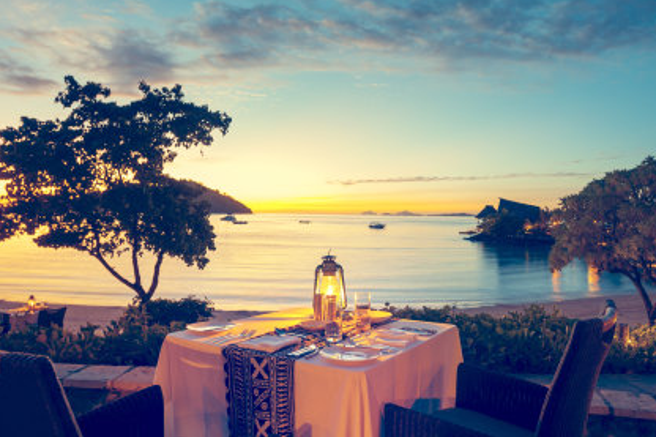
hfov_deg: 71.5
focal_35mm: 25
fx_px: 455
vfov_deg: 51.1
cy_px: 190
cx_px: 342
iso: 125
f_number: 4.5
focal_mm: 17
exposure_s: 1
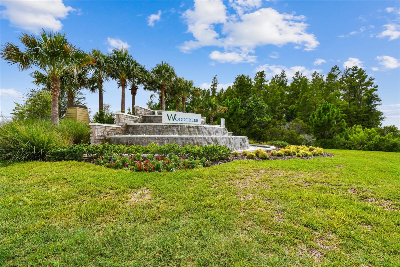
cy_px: 134
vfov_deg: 77.3
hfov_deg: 100.4
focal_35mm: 15
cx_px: 200
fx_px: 167
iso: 100
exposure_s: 1/160
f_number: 7.1
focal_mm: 10
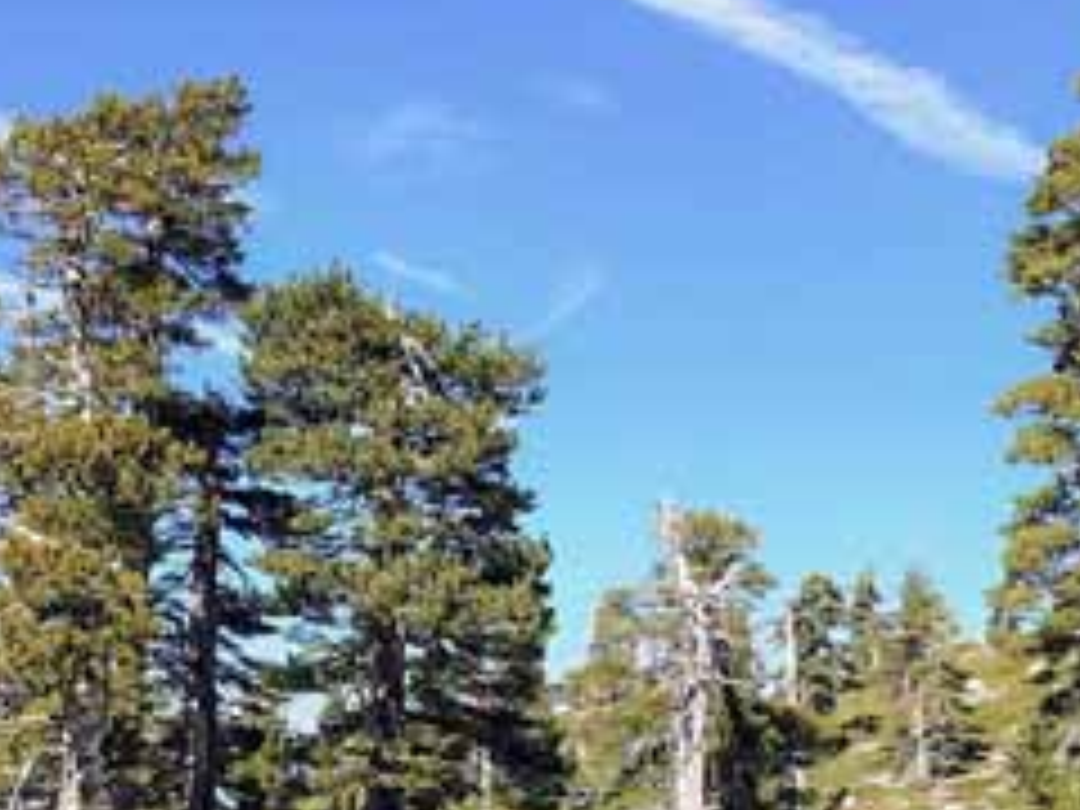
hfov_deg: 24.4
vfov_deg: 18.3
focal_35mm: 80
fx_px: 2496
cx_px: 621
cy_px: 626
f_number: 1.8
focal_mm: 5.56
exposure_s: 1/1400
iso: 100
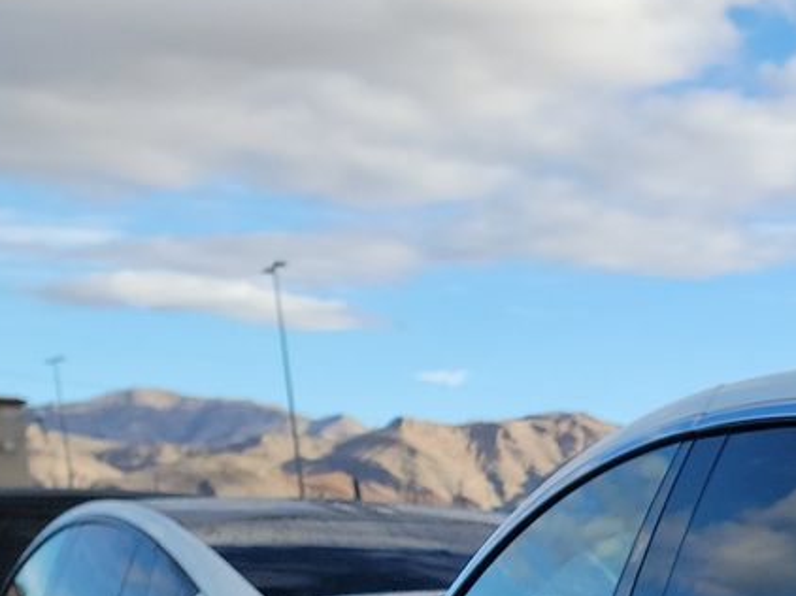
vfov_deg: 14.6
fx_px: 2091
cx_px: 1449
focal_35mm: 91
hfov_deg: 17.4
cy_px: 1015
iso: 50
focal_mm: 6.7
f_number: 1.8
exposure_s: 1/468
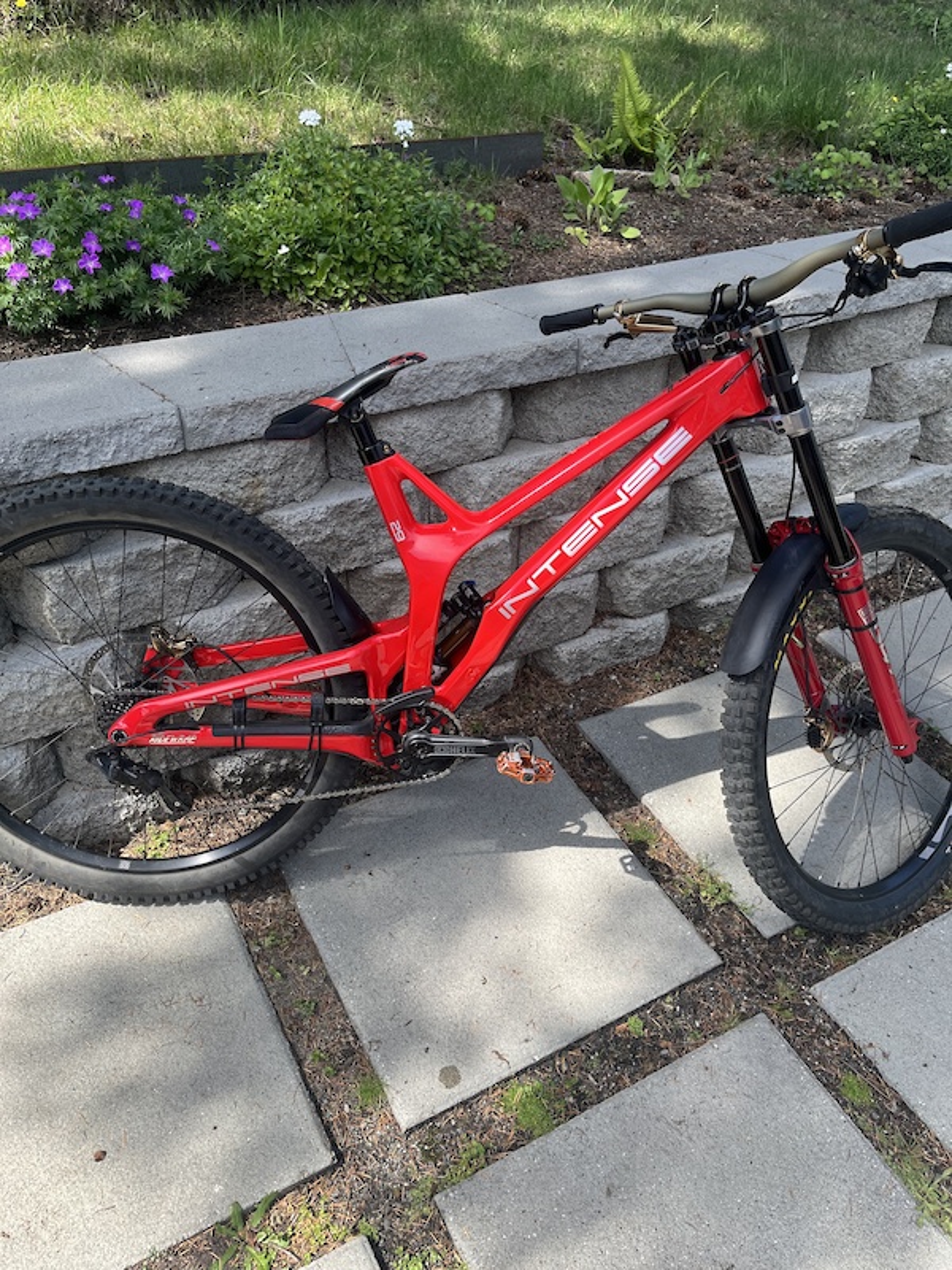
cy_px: 635
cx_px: 476
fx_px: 953
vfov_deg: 67.3
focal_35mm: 26
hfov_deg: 53.1
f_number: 1.6
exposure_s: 1/684
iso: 50
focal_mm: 5.1
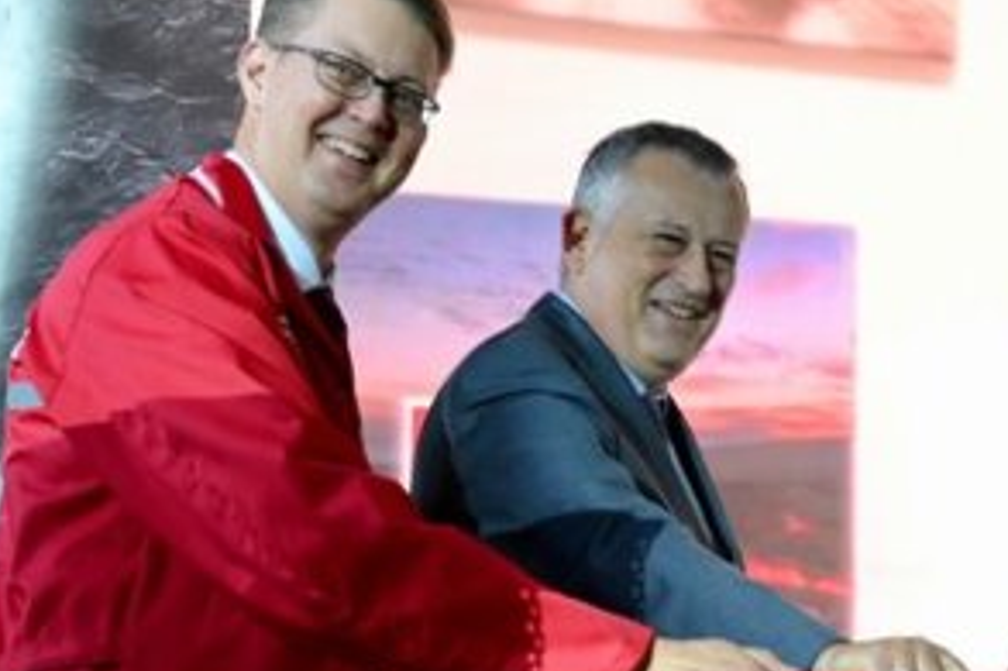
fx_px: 2490
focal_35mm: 89
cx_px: 1001
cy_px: 625
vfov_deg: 15.1
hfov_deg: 22.1
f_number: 4
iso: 1600
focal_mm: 34
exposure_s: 1/320
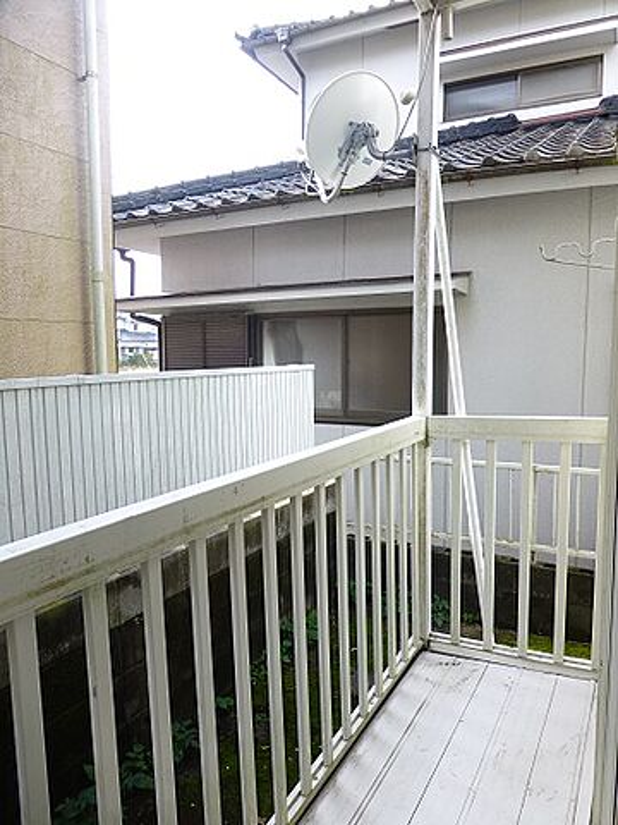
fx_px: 571
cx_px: 309
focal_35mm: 24
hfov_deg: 56.8
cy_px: 412
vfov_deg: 71.6
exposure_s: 1/125
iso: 100
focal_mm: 4.3
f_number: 3.3
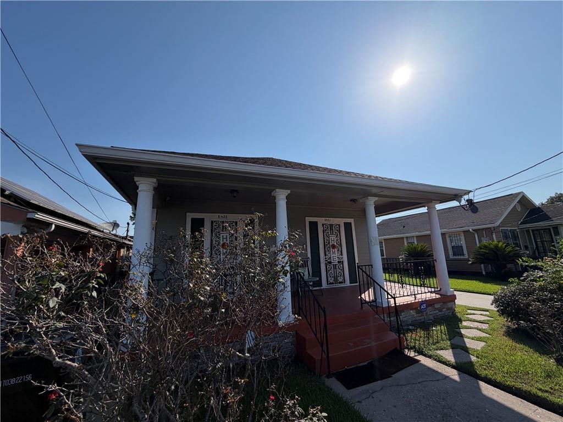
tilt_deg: +10.8
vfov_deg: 85.7
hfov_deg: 102.1
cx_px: 282
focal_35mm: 14
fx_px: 228
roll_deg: +2.3
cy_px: 211
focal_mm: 2.22
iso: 20
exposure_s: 1/1464
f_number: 2.2
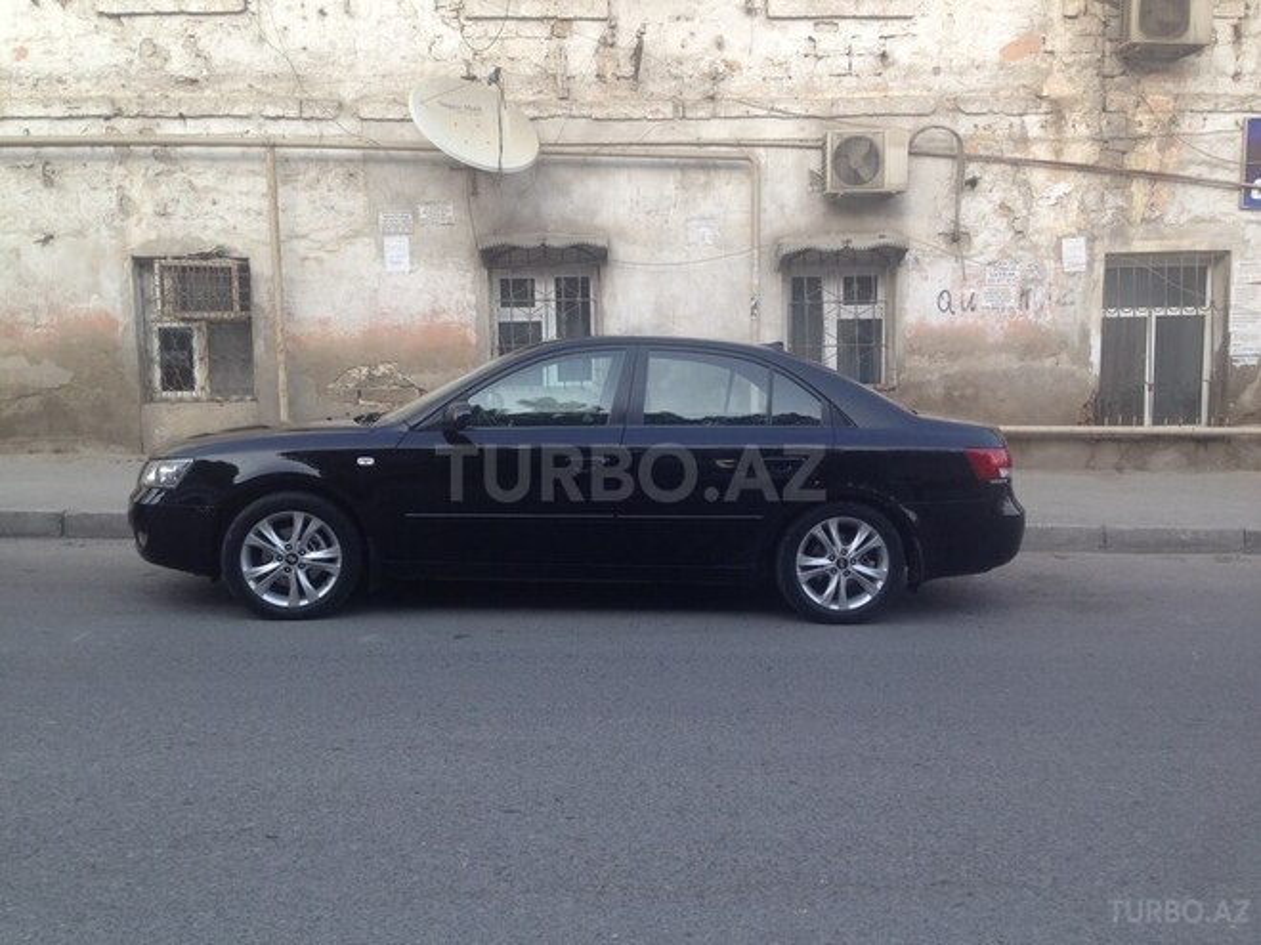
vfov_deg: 42.9
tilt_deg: -7.0
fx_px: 1202
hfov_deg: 55.4
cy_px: 472
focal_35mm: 33
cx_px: 630
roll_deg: -1.2
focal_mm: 4.12
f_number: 2.4
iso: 50
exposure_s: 1/185
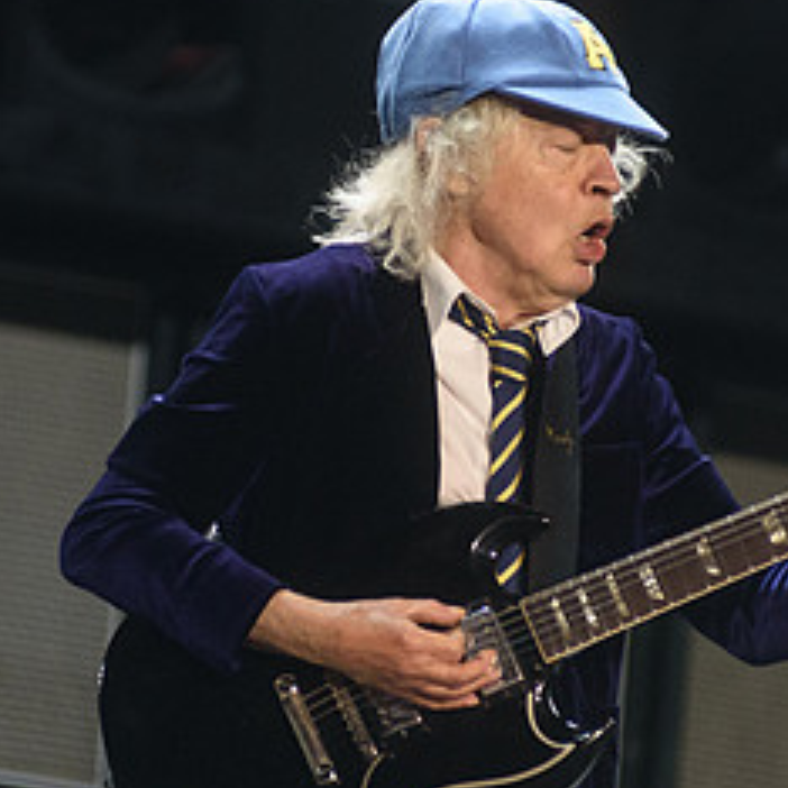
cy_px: 253
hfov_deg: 3.2
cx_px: 347
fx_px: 13985
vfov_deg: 3.2
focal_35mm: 543
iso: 2500
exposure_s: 1/800
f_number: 4
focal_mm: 200
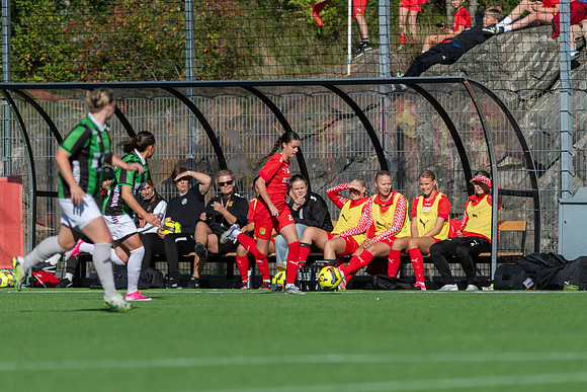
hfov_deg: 4.5
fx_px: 7471
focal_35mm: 458
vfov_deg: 3.0
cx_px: 294
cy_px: 196
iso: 100
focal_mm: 300
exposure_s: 1/2000
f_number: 3.2
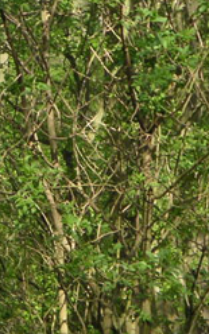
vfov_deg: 6.8
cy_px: 171
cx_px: -124
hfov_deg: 4.2
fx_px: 2816
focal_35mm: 309
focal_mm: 17.1
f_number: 3.6
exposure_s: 1/180
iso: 50
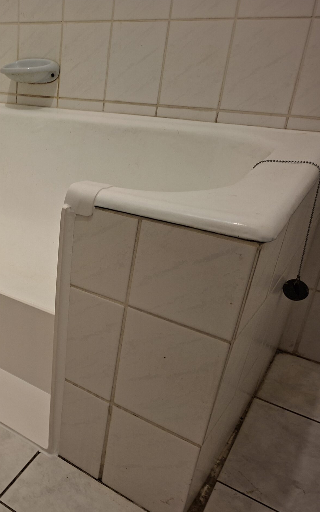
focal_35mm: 33
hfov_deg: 34.1
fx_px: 460
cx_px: -16
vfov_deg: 58.1
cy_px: 253
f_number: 1.8
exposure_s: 1/33
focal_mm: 5.54
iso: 250
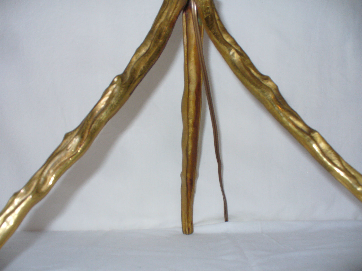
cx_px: 181
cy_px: 136
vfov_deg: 38.7
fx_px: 387
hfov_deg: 50.1
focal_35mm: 37
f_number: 2.8
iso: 100
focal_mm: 6.1
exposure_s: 1/50
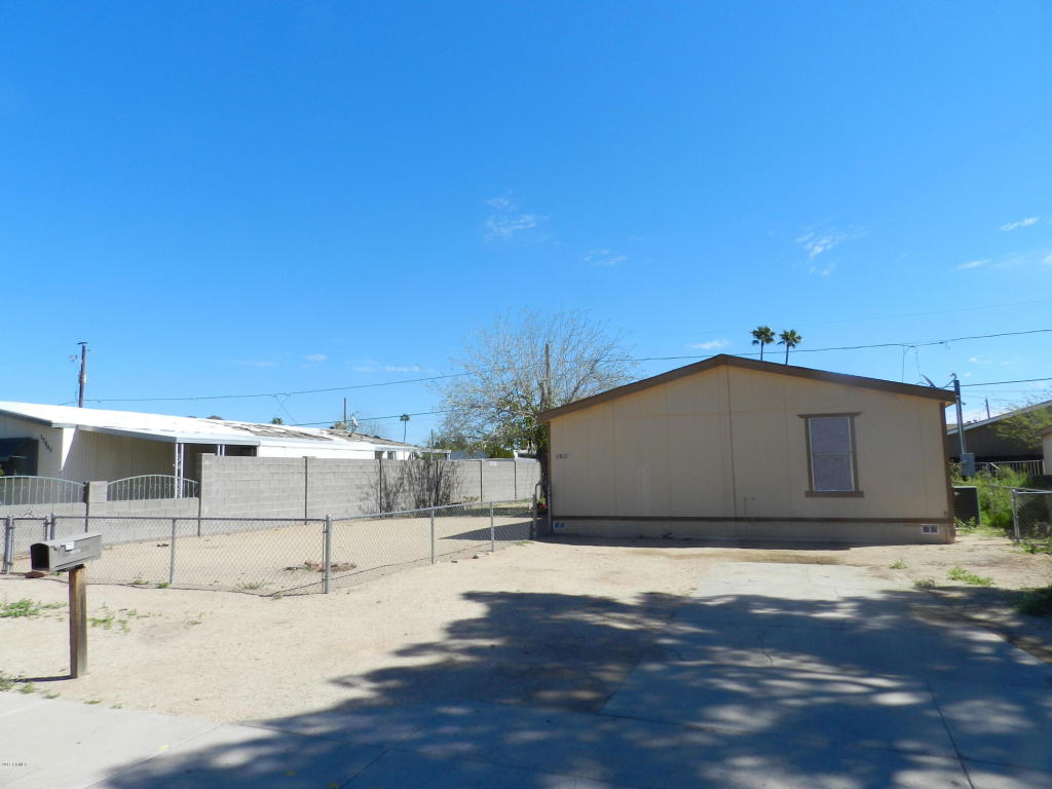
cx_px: 526
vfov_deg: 58.9
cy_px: 394
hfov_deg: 73.9
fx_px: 699
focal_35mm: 23
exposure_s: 1/800
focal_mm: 4
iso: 160
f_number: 4.5
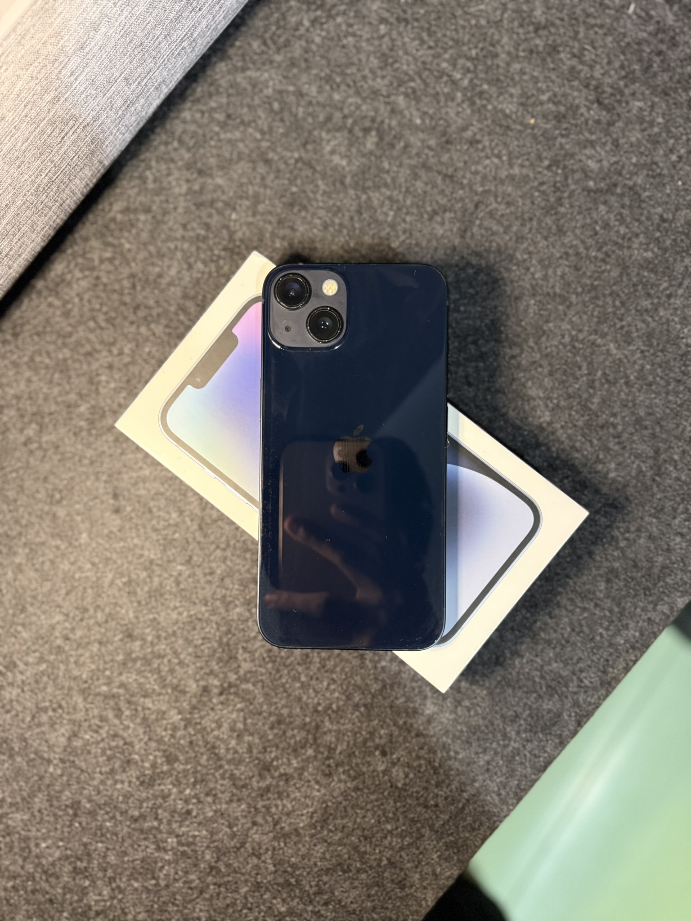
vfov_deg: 71.6
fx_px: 639
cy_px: 460
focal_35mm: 24
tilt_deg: -87.6
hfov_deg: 56.8
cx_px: 346
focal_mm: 6.76
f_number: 1.78
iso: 800
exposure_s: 1/55
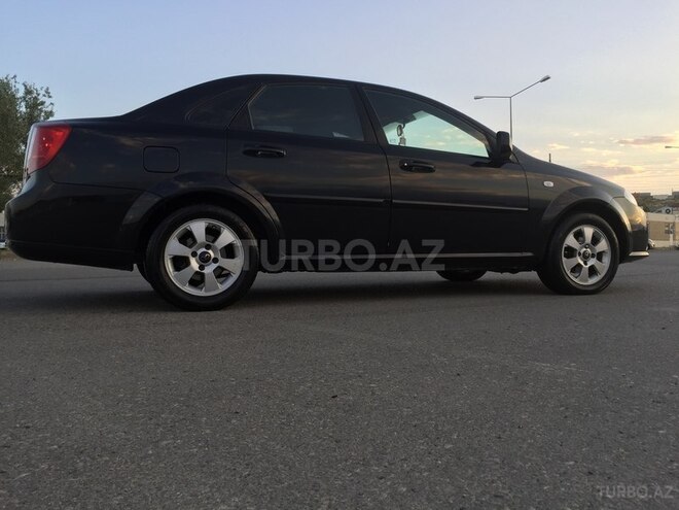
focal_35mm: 29
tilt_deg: -0.1
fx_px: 569
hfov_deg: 61.7
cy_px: 255
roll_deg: +0.0
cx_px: 340
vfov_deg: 48.2
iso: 32
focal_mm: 4.15
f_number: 2.2
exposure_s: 1/127
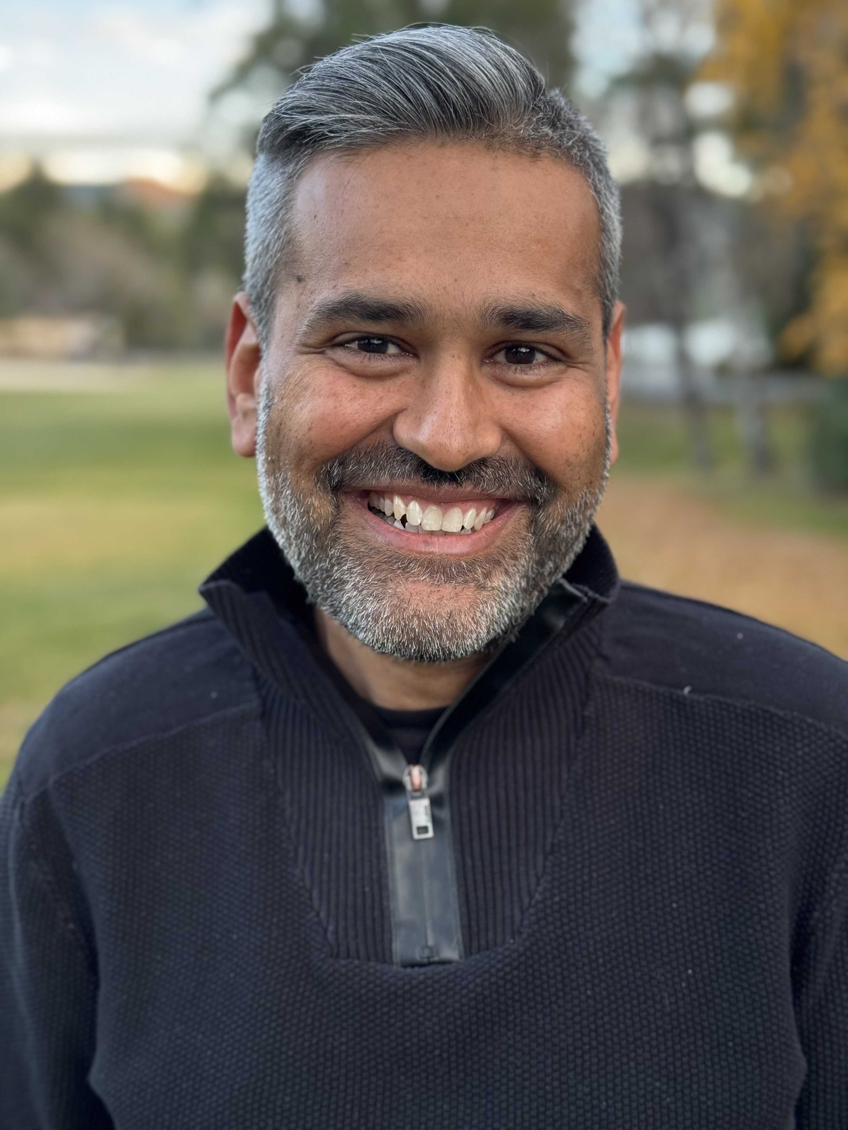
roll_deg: +0.3
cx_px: 424
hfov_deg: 30.3
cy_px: 565
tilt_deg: -10.8
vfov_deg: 39.7
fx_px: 1568
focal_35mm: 48
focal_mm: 6.86
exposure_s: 1/60
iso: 160
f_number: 1.78
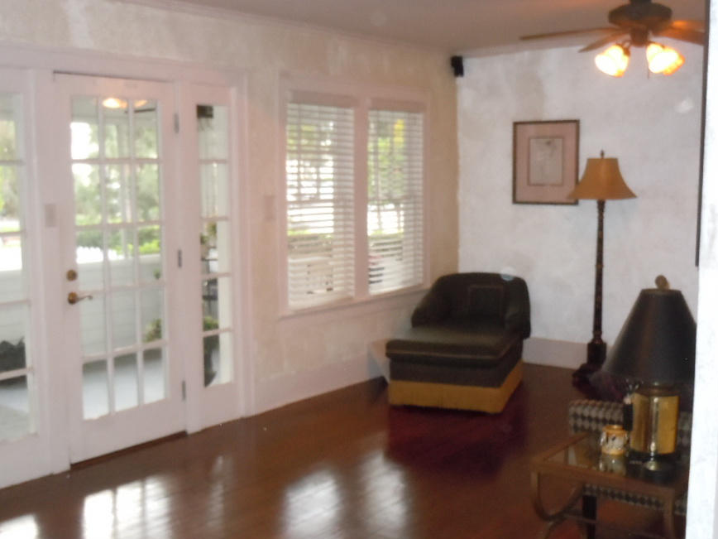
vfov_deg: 31.5
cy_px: 285
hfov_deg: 41.1
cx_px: 304
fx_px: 954
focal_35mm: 46
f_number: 4.3
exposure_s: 1/30
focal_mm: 6.9
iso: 640
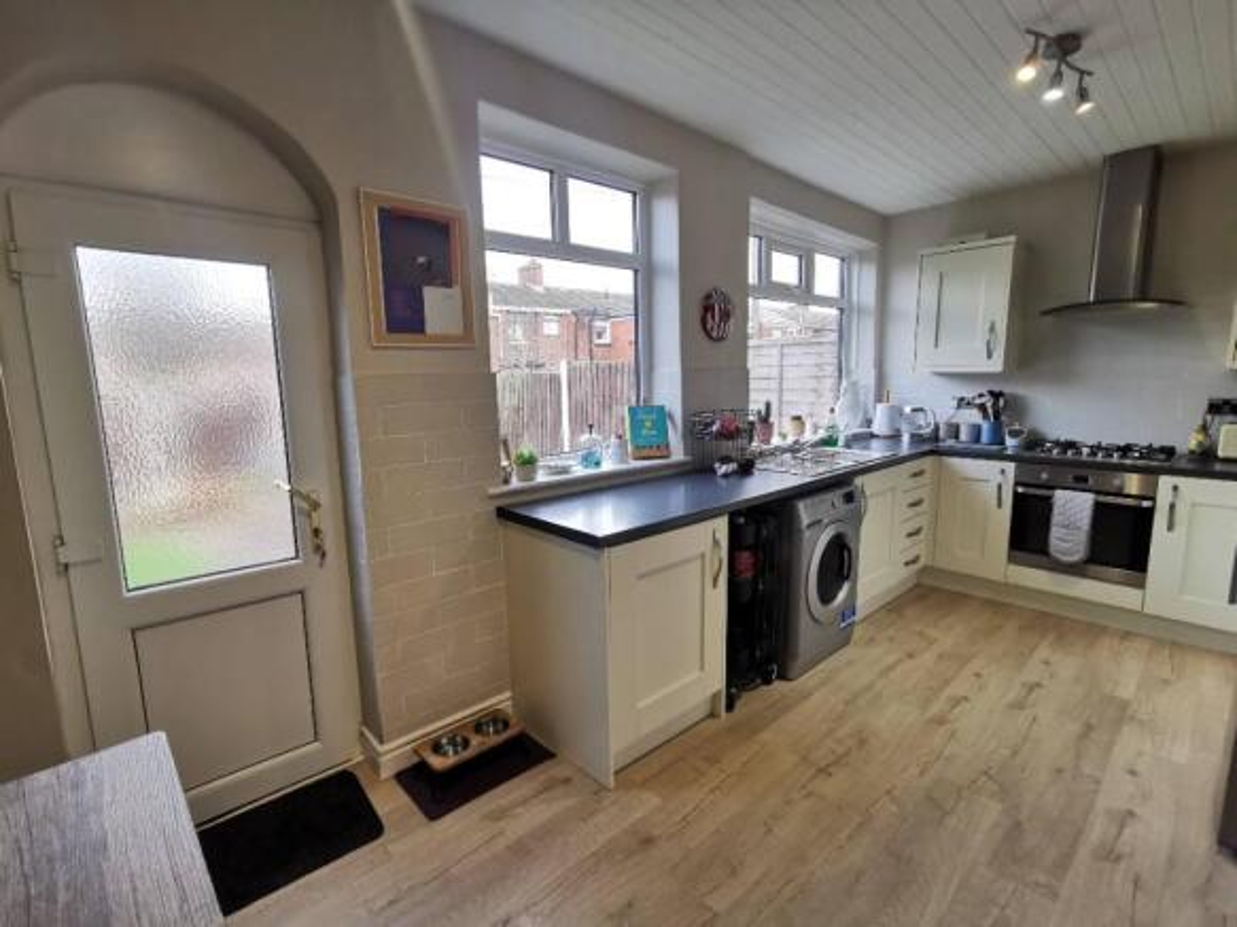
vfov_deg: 74.7
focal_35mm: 17
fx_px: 607
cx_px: 618
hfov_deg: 91.0
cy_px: 464
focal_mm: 2.26
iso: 125
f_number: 2.2
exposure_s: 1/50
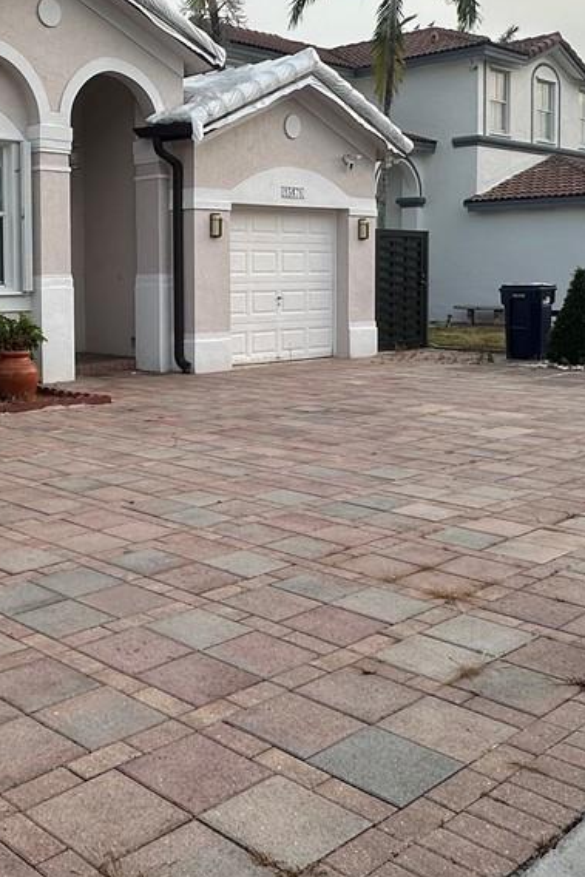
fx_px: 999
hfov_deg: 31.9
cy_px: 315
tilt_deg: -3.0
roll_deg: +0.3
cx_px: 123
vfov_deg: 46.9
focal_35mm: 41
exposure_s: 1/511
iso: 40
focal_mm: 2.22
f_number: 2.2
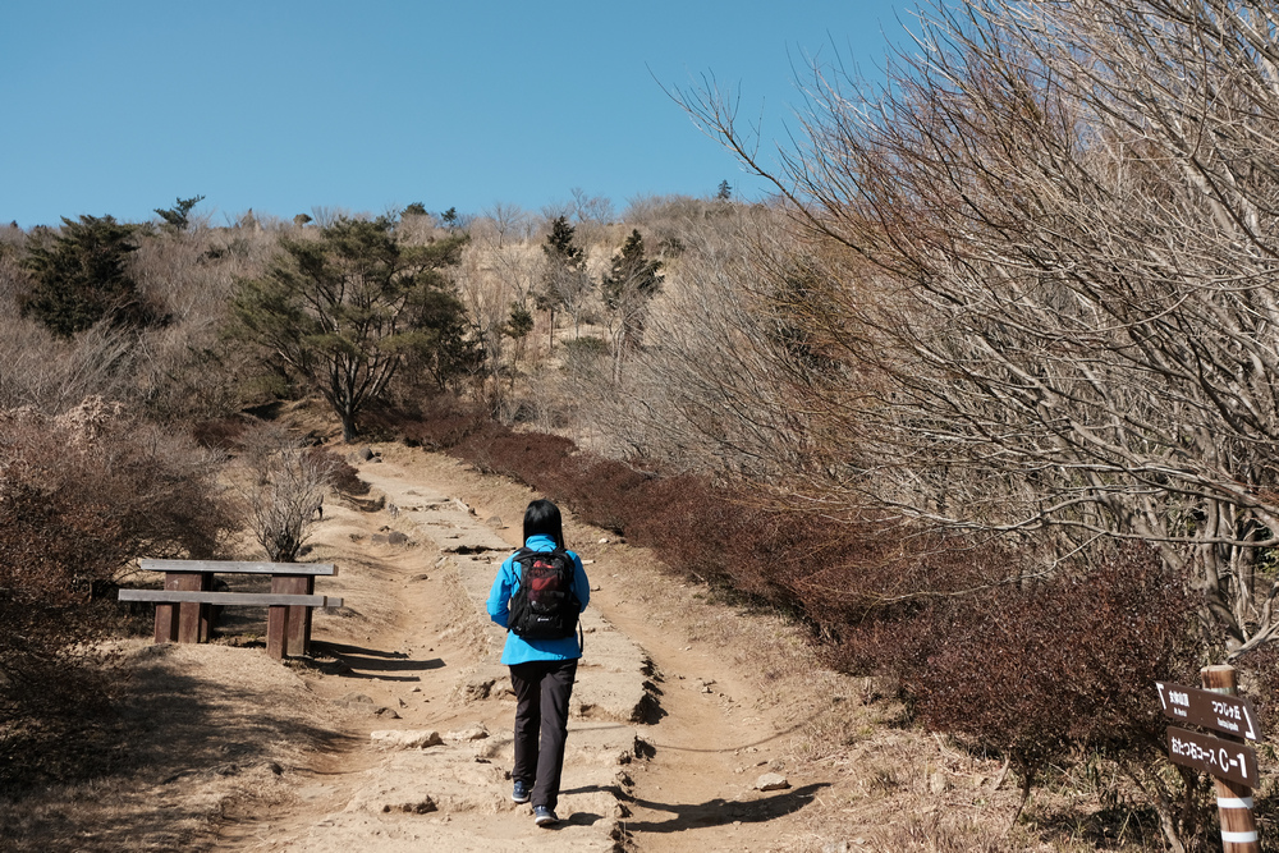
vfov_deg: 37.9
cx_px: 640
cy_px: 426
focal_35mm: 35
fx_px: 1244
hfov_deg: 54.4
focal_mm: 23
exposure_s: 1/1700
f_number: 3.6
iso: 200
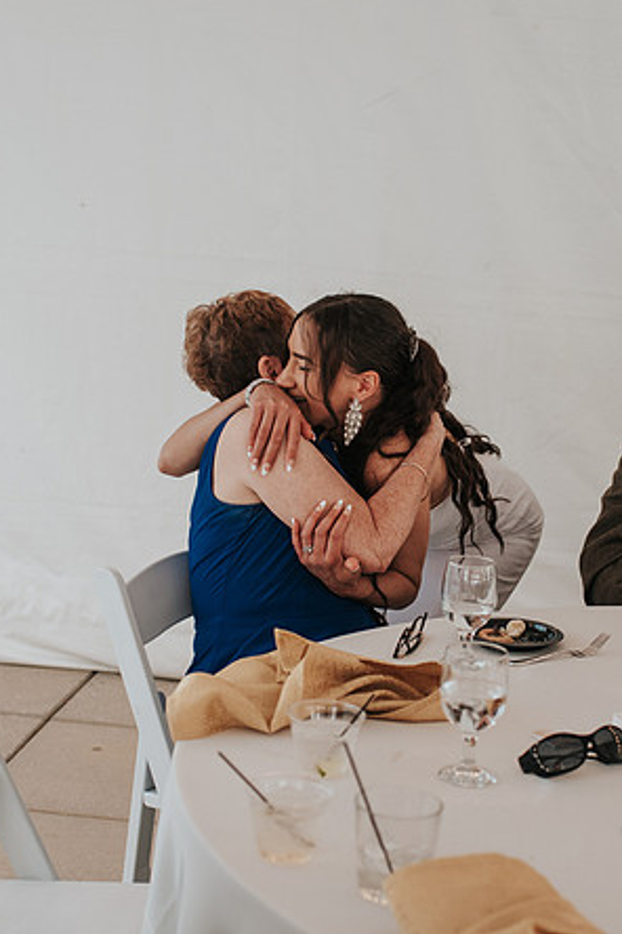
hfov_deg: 20.9
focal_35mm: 65
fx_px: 1684
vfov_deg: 31.0
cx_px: 346
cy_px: 486
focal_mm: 35
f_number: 2.8
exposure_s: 1/320
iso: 900
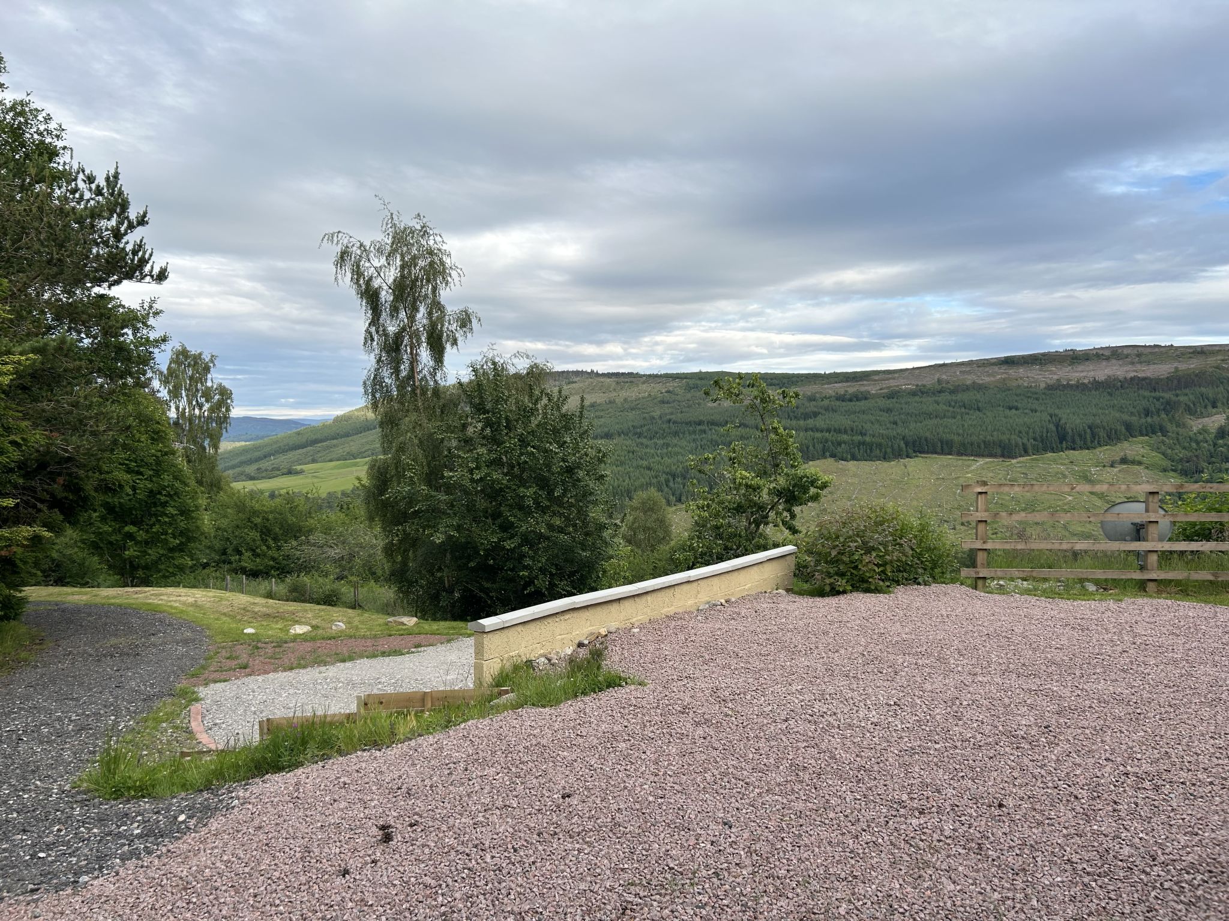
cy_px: 460
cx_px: 614
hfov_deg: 67.3
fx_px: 923
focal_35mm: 26
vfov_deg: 53.1
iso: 50
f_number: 1.5
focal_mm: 5.7
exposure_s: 1/1751
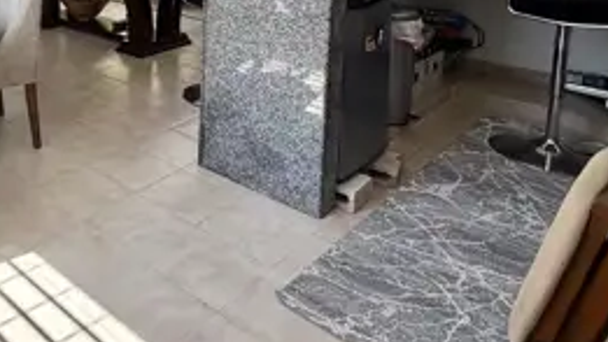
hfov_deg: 50.2
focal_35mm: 35
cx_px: 61
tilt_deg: -8.0
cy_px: -40
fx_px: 564
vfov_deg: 30.1
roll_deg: +1.3
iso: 50
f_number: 2.2
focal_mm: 2.22
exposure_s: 1/145
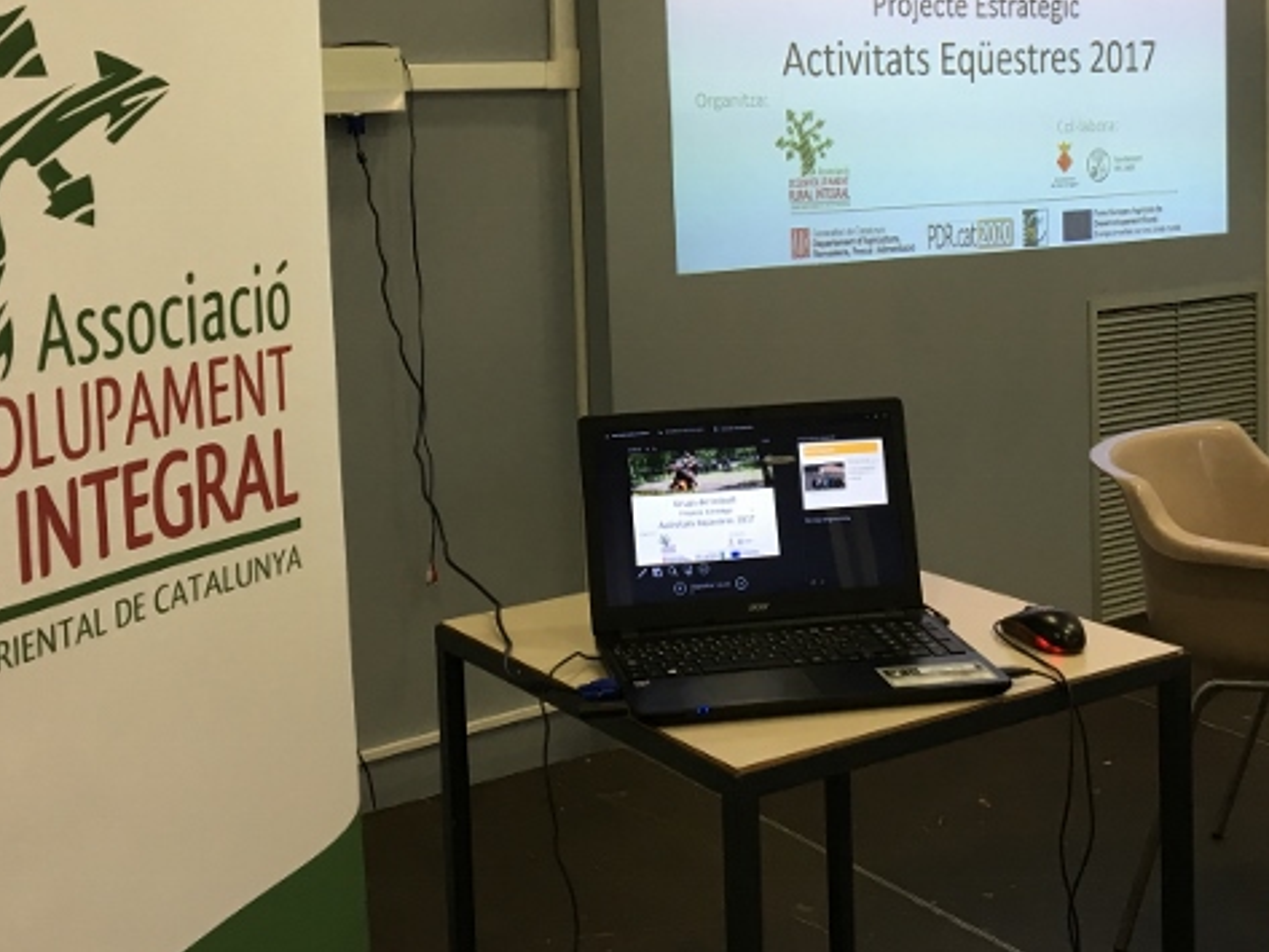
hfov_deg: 38.9
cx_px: 612
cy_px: 239
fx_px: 1797
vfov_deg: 29.2
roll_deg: +2.0
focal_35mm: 49
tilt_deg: -3.0
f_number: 2.2
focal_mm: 4.15
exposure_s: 1/33
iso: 40
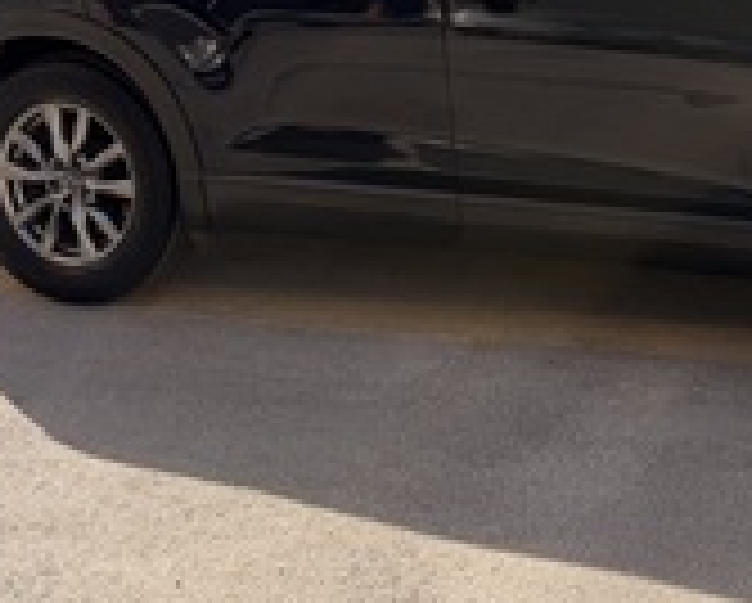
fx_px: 1426
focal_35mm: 64
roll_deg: +3.0
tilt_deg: -5.9
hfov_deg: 27.8
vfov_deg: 22.3
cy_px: -88
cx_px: 750
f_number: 1.78
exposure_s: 1/4167
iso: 80
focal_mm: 6.76
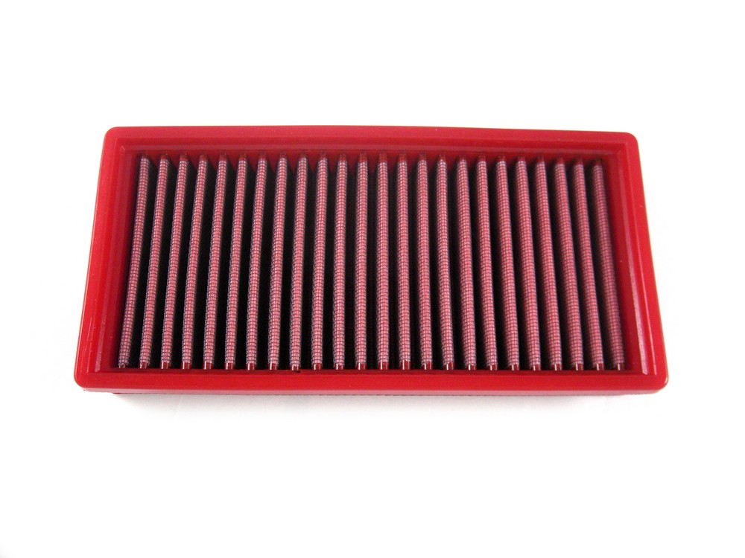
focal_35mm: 35
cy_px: 279
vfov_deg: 40.7
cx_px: 372
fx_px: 753
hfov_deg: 52.6
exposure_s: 1/55
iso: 190
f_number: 2.8
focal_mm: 5.7
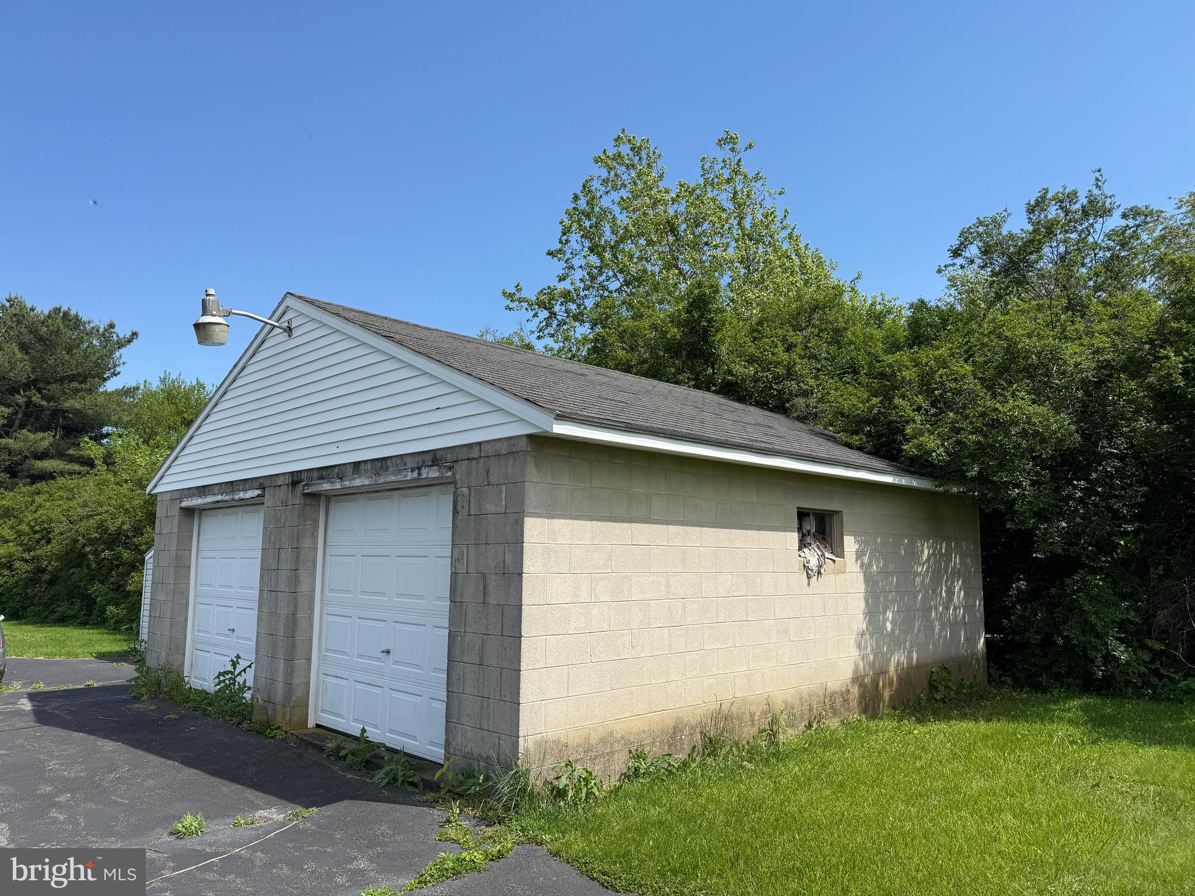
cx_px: 598
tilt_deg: +6.5
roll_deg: +0.8
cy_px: 448
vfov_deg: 56.8
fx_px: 829
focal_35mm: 24
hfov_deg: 71.6
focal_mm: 6.76
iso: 80
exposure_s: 1/4167
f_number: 1.78
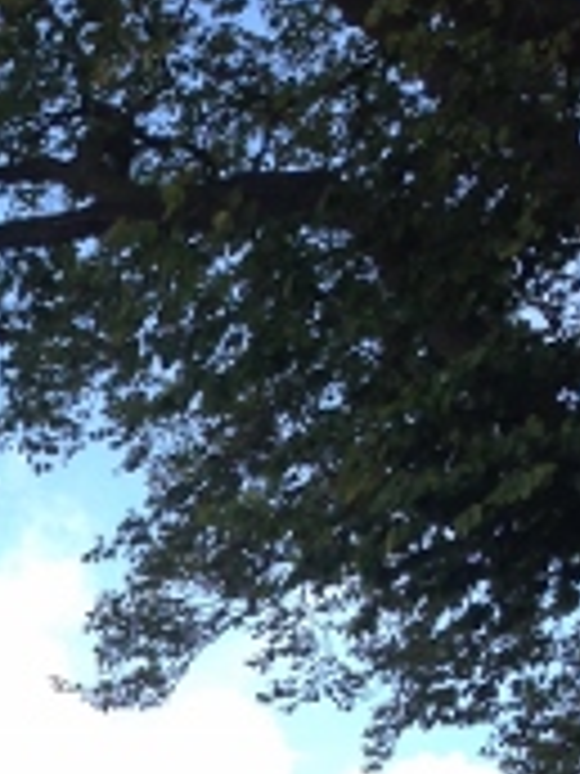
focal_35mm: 123
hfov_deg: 11.2
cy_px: 1336
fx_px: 2748
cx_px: -481
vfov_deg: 14.4
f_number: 2.4
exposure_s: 1/602
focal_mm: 4.12
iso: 50
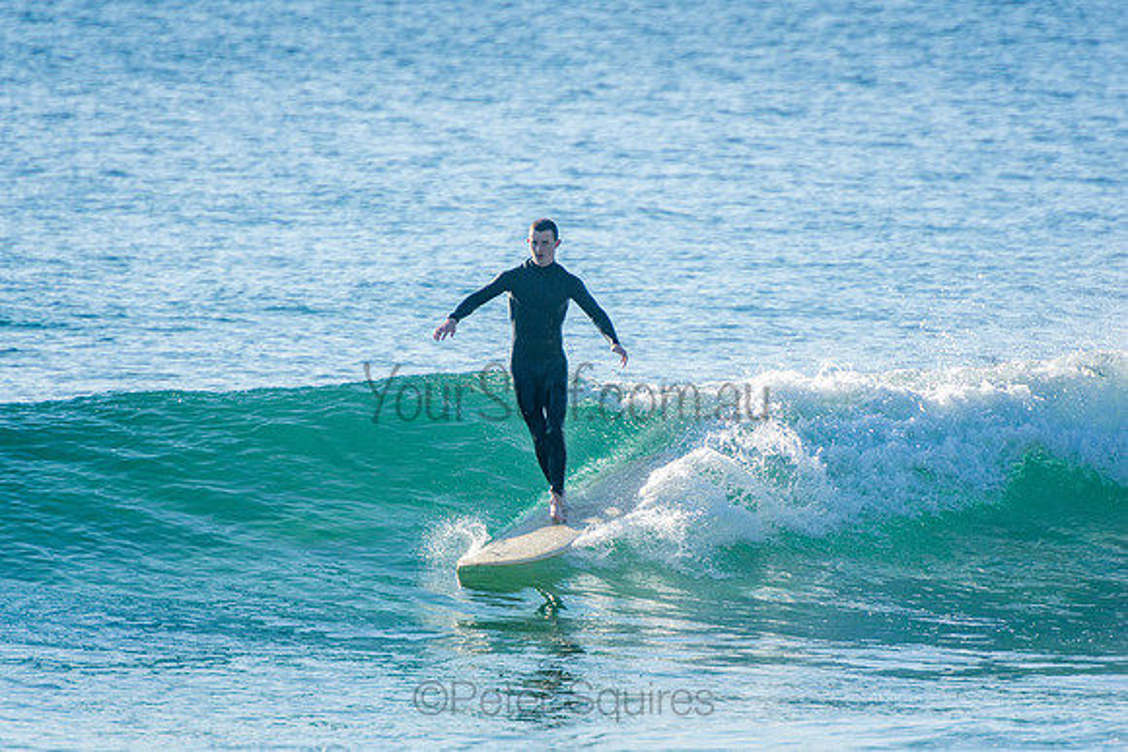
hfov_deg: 3.4
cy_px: 376
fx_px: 18804
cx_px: 564
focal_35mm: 600
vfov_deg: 2.3
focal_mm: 400
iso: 250
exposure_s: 1/1250
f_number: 5.6
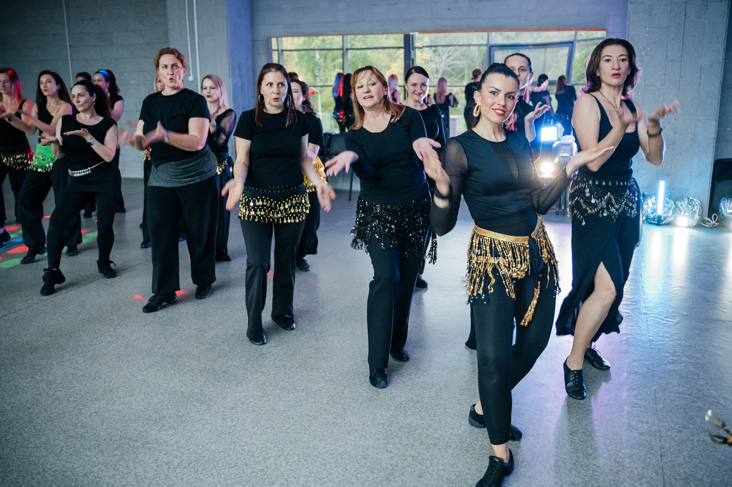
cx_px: 392
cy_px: 232
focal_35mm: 31
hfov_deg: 60.9
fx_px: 621
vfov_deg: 42.8
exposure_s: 1/60
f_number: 2.8
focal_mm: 28
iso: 5600
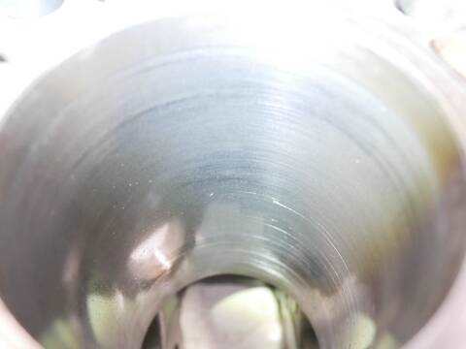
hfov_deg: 56.8
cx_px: 233
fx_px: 431
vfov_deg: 44.2
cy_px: 174
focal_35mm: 32
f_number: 4
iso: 3200
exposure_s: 1/30
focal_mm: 16
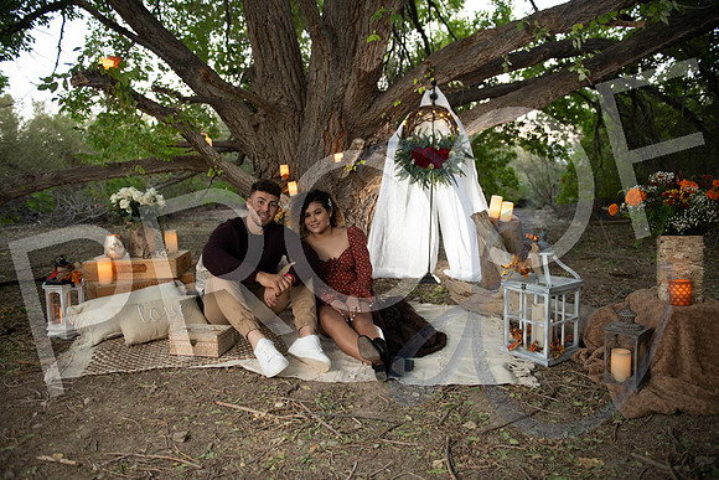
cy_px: 240
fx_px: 479
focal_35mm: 24
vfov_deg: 53.2
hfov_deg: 73.7
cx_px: 360
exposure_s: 1/60
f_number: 2.8
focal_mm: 24
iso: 400
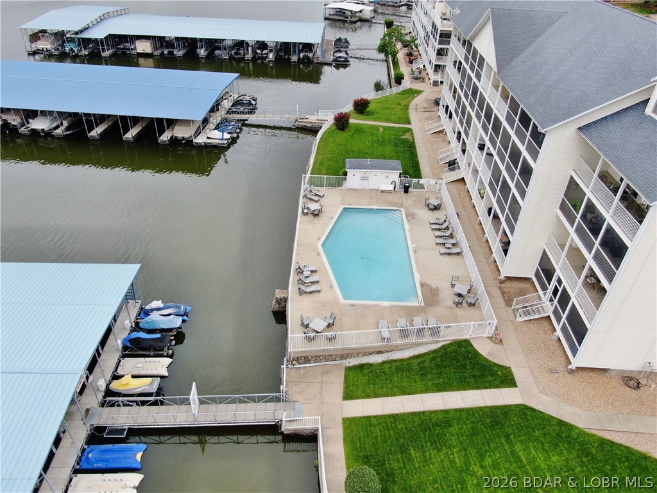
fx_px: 456
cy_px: 246
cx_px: 328
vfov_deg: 56.8
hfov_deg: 71.6
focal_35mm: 24
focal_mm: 4.39
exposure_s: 1/500
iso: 110
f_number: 2.8
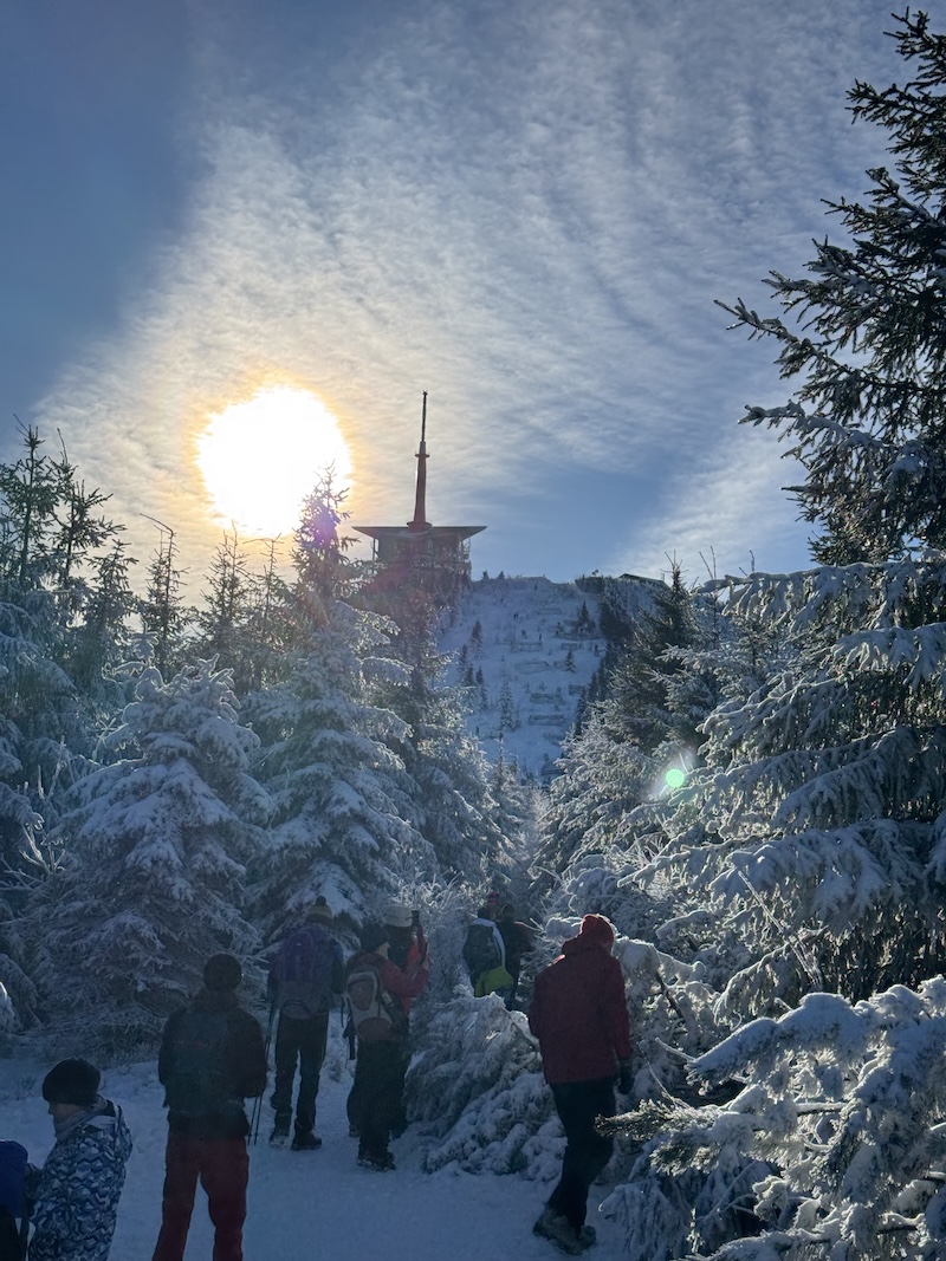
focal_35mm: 48
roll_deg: -1.8
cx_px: 473
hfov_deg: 30.3
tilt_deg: +13.2
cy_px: 630
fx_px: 1749
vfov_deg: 39.7
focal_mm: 6.76
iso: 64
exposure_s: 1/12500
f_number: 1.78
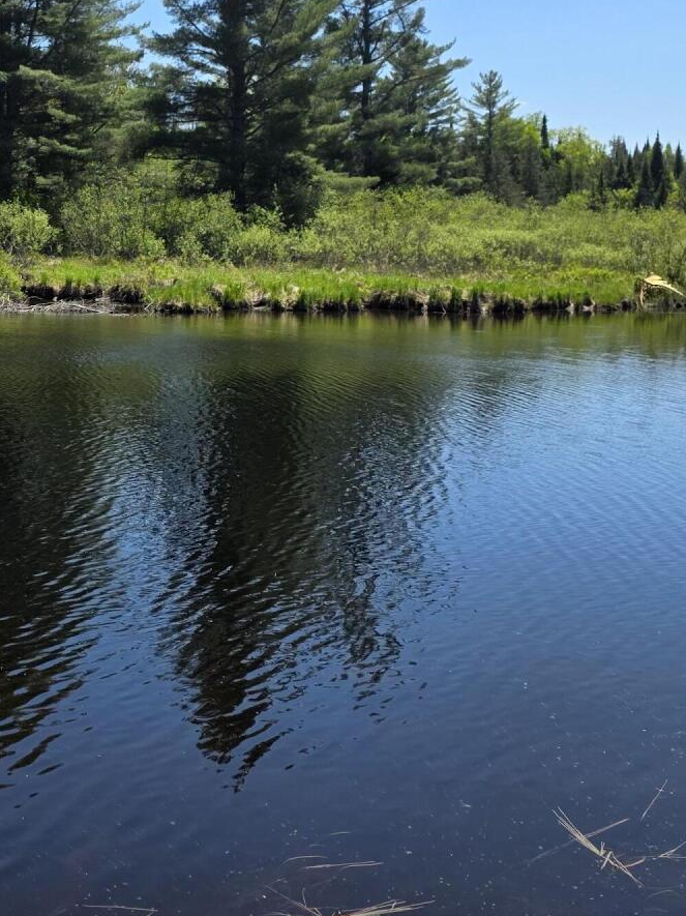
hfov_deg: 26.9
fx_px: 1375
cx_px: 47
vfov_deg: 36.3
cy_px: 270
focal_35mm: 52
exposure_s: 1/4434
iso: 80
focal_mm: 6.3
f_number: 1.7
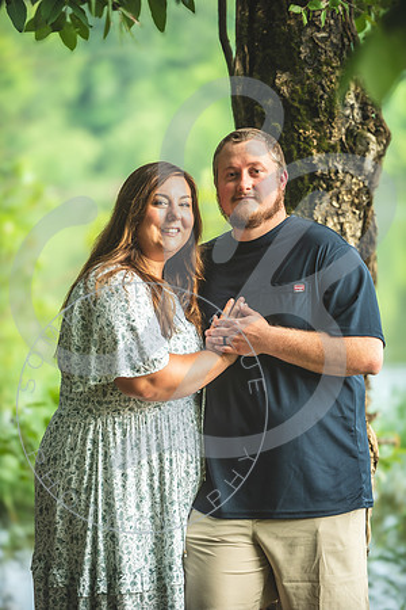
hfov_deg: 8.6
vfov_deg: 12.8
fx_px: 2706
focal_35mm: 160
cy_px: 305
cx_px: 203
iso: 250
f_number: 2.8
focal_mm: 160
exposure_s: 1/200
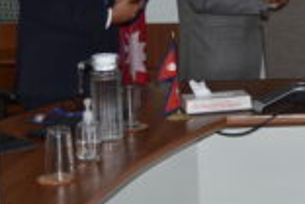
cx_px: 321
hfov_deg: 19.7
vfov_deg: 13.3
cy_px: -38
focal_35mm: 100
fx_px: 847
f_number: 4.2
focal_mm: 26
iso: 100
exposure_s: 1/50
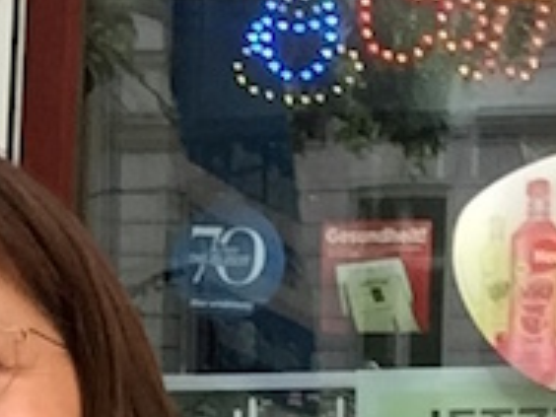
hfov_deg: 14.1
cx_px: 328
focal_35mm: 140
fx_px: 2249
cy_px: 556
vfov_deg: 10.4
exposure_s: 1/243
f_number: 2.2
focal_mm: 2.65
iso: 32
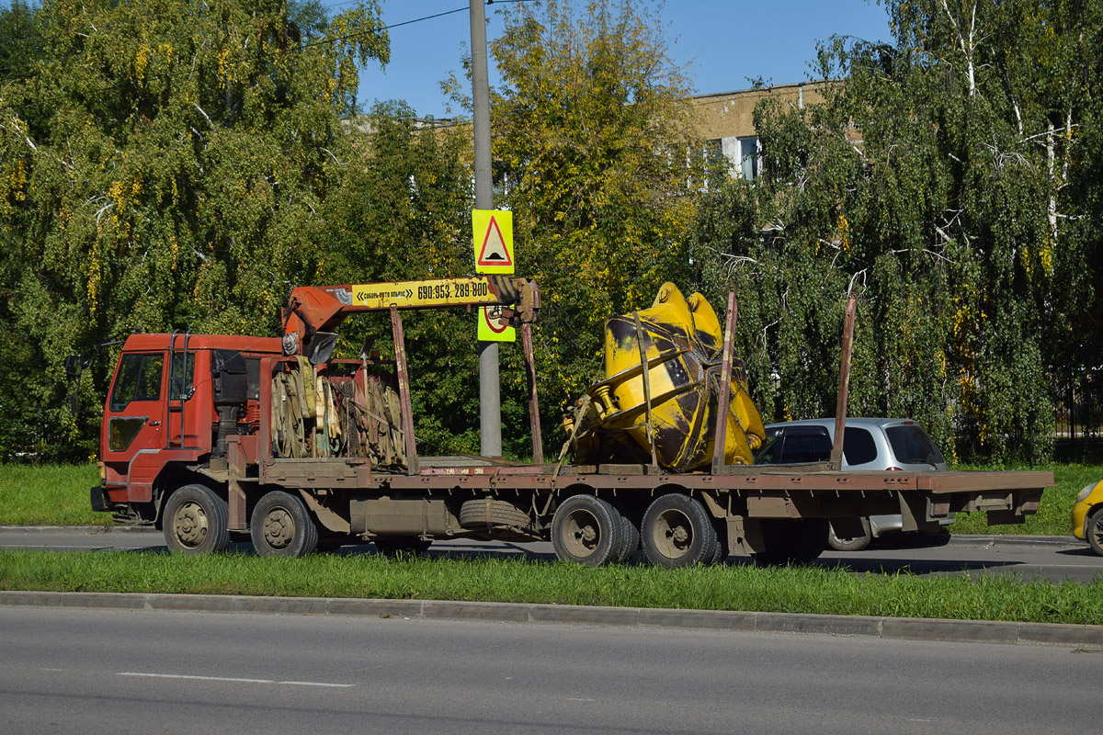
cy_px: 368
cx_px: 552
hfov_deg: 24.6
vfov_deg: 16.6
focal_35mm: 82
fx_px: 2528
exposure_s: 1/1600
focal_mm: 55
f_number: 7.1
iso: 200
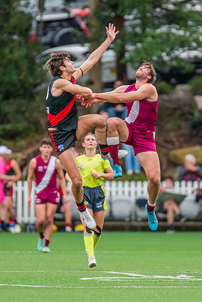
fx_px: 5873
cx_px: 99
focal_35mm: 698
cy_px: 151
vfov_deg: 3.0
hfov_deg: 2.0
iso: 800
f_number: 4.5
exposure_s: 1/1250
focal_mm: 420
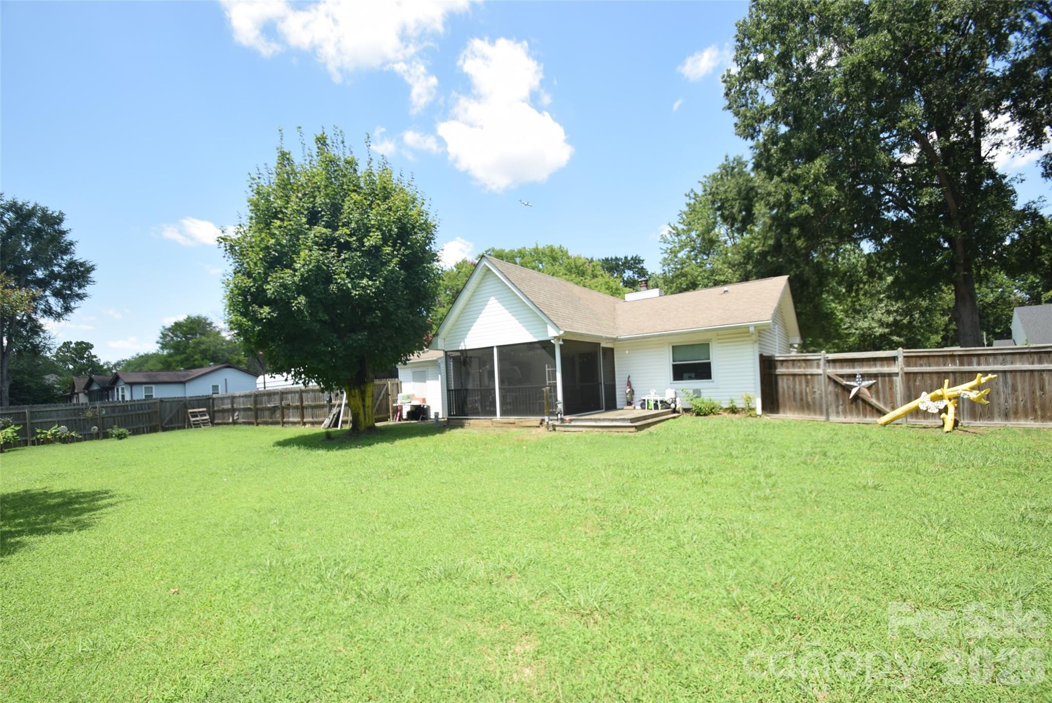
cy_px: 352
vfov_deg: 77.4
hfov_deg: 100.4
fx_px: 439
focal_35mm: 15
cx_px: 526
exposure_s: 1/200
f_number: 8
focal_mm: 10
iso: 100
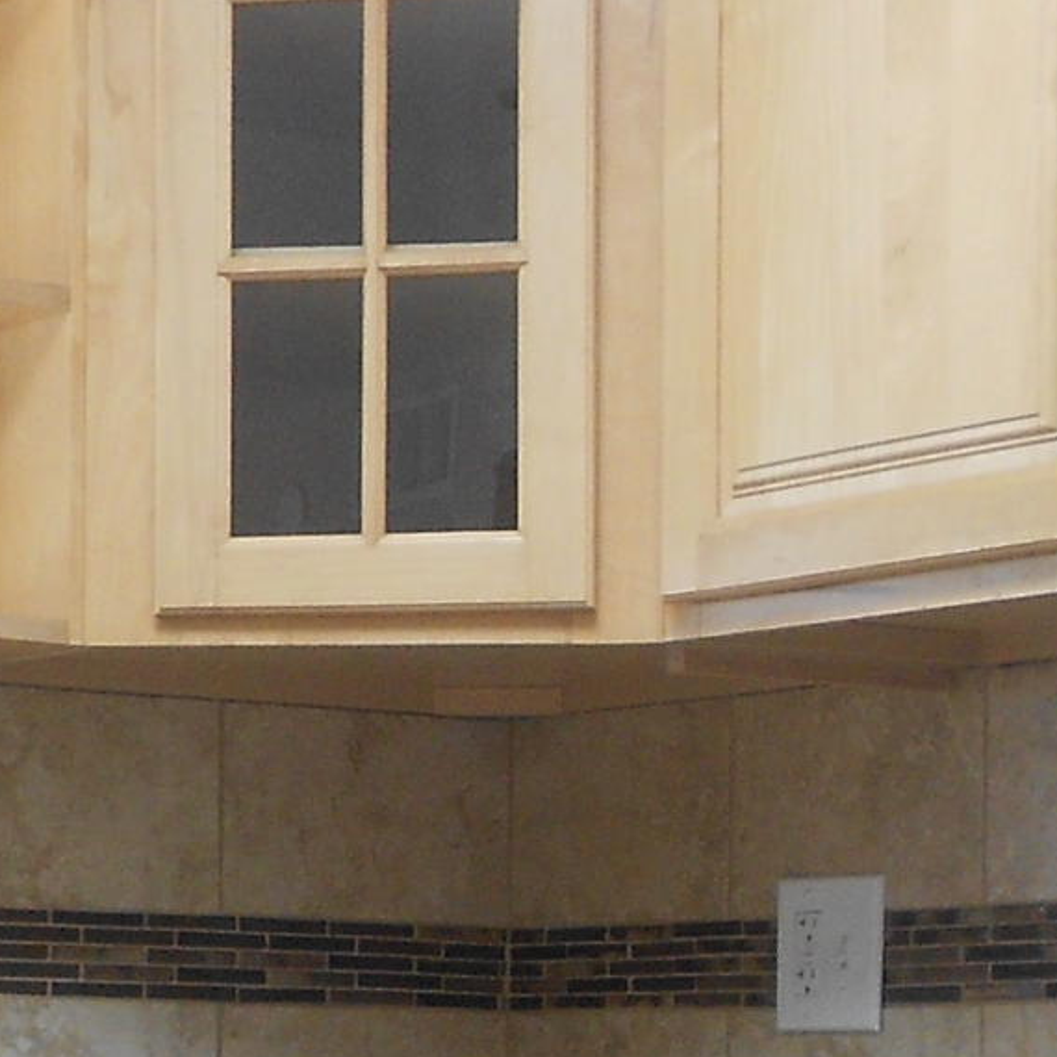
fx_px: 4180
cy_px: 1163
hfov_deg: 14.4
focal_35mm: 121
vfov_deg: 14.1
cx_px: 425
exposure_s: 1/30
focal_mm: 4.6
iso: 100
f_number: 3.2
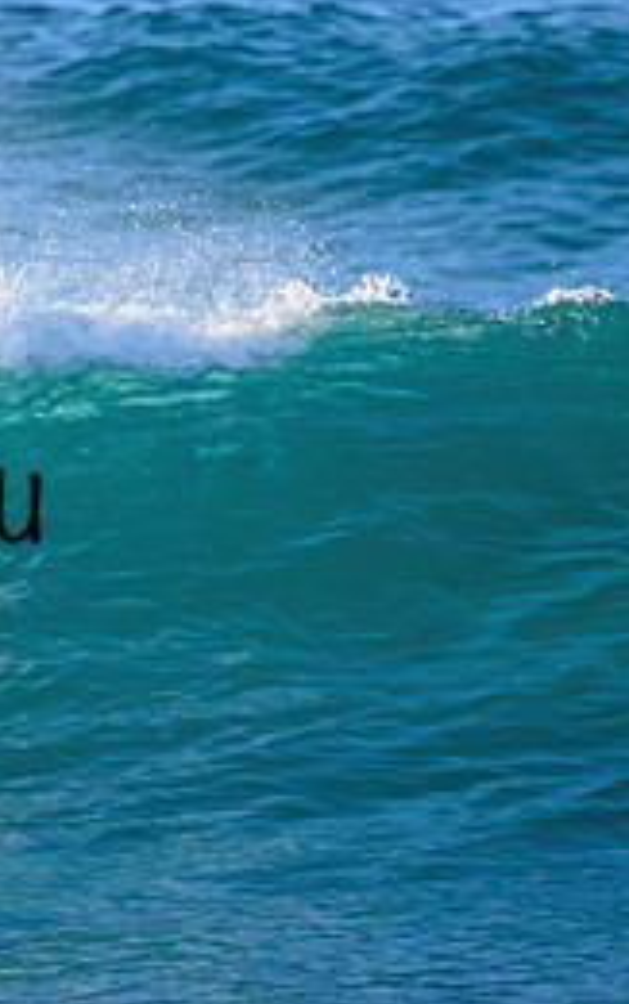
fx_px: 49699
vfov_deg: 1.2
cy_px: 454
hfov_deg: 0.7
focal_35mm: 1816
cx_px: -367
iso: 2500
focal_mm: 800
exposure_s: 1/2000
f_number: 11
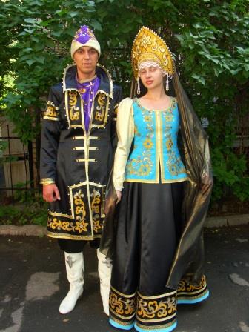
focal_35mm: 31
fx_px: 297
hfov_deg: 45.4
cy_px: 166
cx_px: 124
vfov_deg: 58.4
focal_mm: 8.14
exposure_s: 1/50
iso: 100
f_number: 5
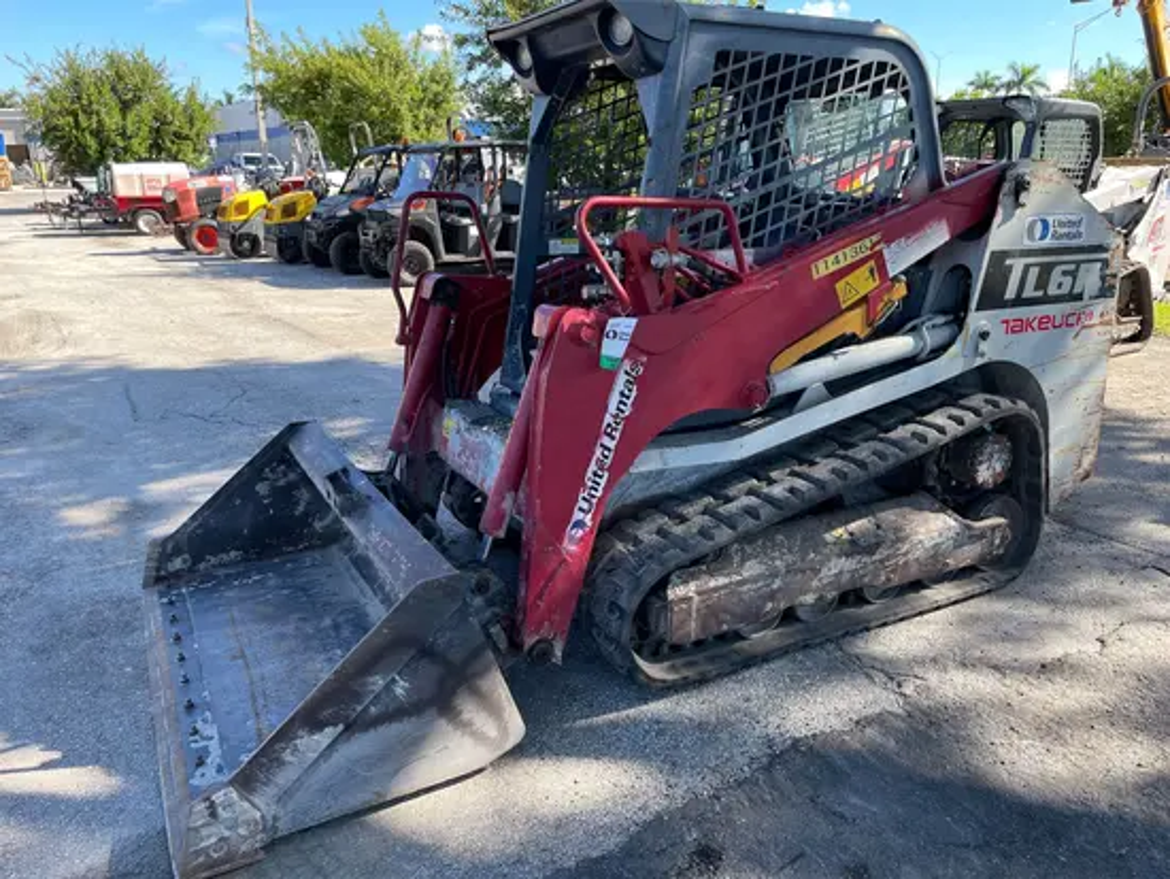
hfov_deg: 67.3
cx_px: 585
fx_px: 879
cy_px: 440
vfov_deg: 53.1
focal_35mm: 26
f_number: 1.6
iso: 32
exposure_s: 1/442
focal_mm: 4.2
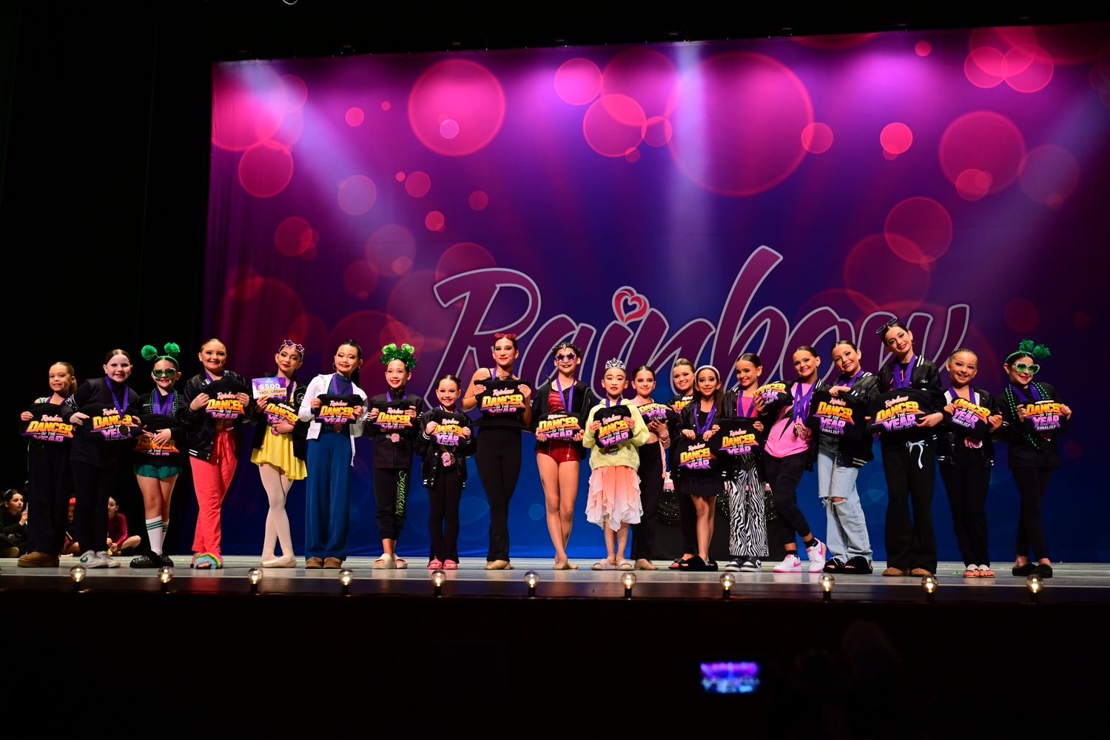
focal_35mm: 35
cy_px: 370
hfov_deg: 54.4
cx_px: 555
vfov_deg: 37.9
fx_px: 1079
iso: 1000
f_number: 4
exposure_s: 1/320
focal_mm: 35
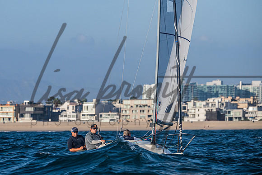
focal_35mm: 339
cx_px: 103
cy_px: 56
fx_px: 2468
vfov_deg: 4.1
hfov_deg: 6.1
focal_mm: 250
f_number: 6.3
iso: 400
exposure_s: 1/3200
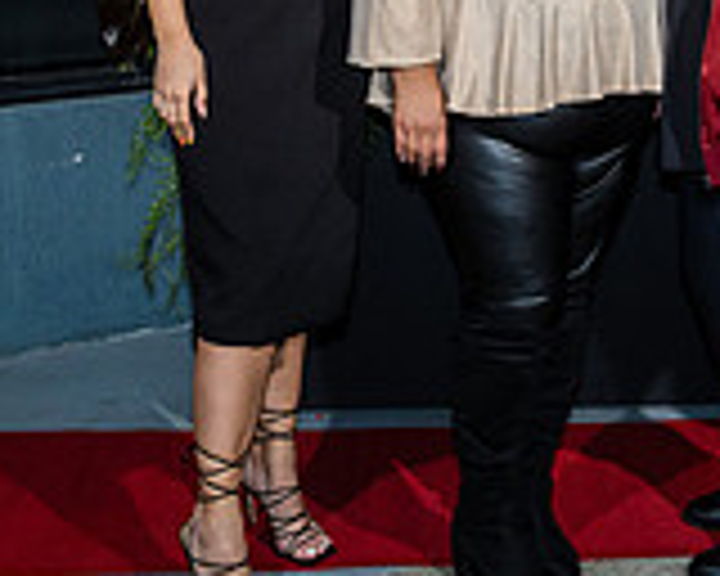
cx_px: 612
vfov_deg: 16.0
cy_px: -119
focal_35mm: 92
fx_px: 1960
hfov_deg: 20.5
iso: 800
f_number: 3.2
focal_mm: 27
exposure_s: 1/250
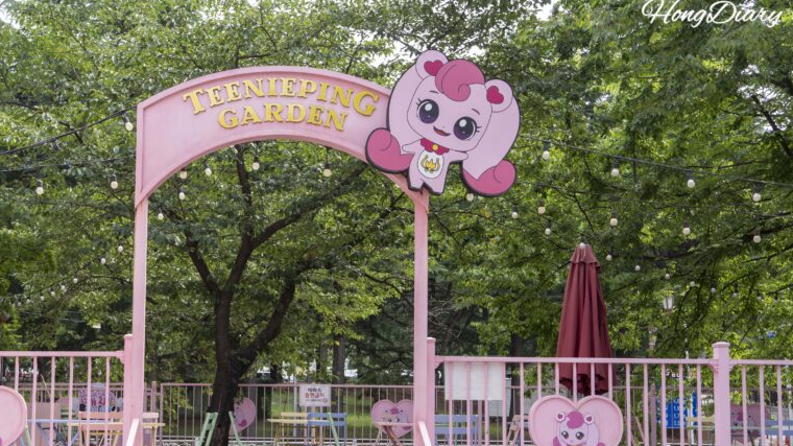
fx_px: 1009
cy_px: 337
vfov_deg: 24.6
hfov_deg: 42.4
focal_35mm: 48
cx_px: 274
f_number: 6.3
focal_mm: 34
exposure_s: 1/80
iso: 100
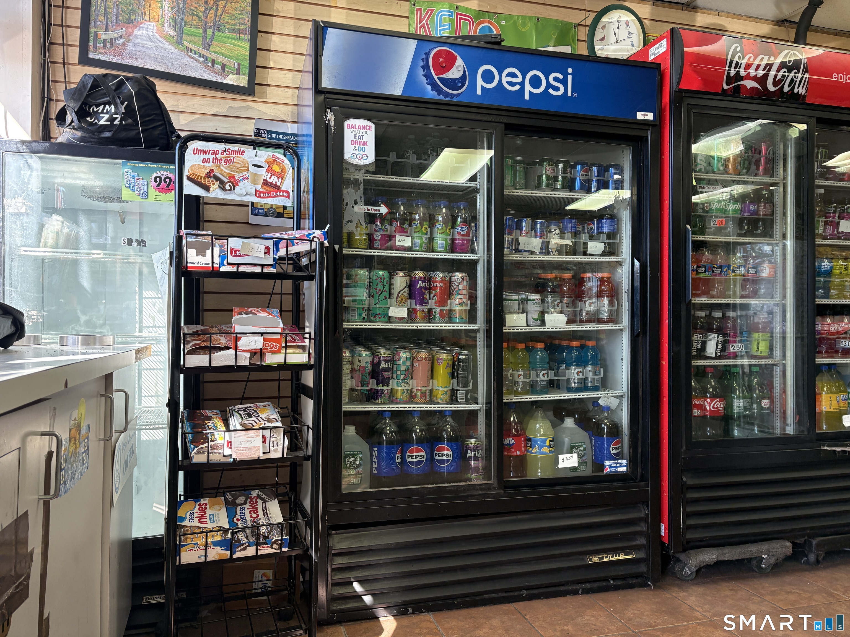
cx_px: 425
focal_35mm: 26
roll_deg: -0.7
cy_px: 318
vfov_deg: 53.1
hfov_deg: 67.3
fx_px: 638
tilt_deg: -2.2
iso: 125
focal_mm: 5.96
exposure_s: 1/154
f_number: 1.6
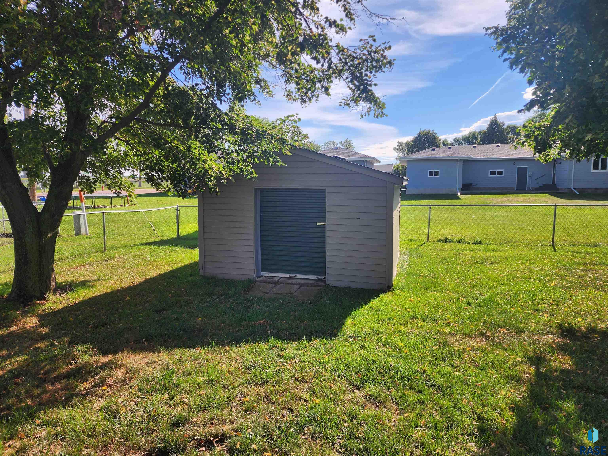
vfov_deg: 58.9
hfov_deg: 73.9
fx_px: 404
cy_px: 228
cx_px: 304
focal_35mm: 23
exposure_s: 1/634
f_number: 1.8
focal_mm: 6.4
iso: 12
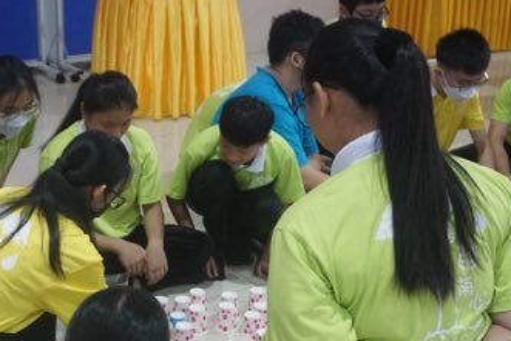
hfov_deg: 33.9
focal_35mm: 59
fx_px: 834
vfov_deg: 23.1
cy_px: 207
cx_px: 184
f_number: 4.5
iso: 1600
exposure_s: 1/160
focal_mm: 27
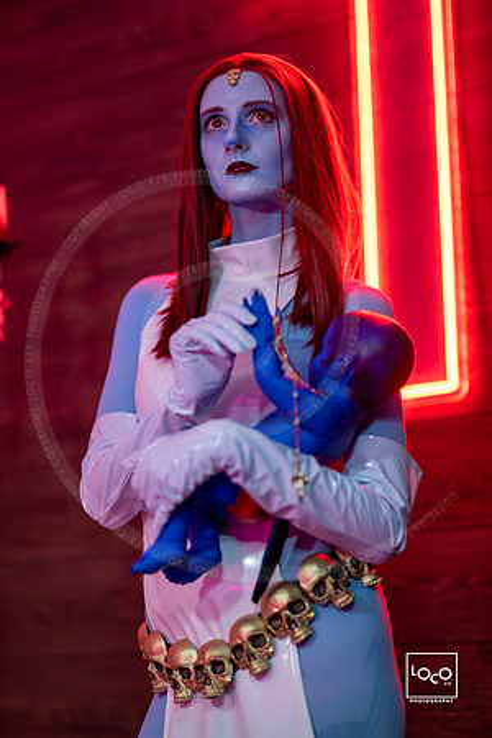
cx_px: 246
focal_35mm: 85
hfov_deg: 16.1
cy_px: 369
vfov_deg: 23.9
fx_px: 1742
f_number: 1.2
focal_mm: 85
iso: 1000
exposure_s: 1/250
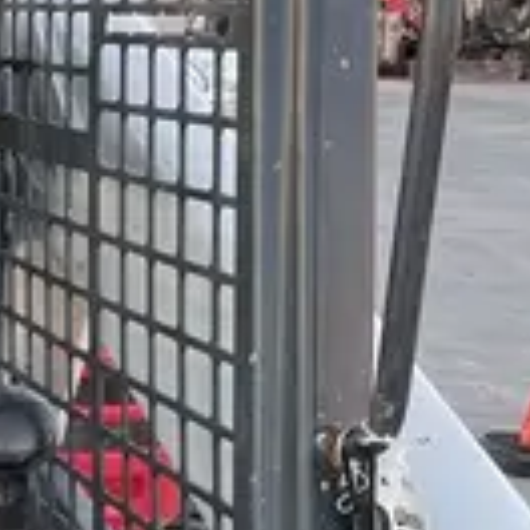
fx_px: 2217
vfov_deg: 13.5
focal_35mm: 128
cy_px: 524
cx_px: -381
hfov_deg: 12.6
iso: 64
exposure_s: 1/121
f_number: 1.6
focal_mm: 4.2
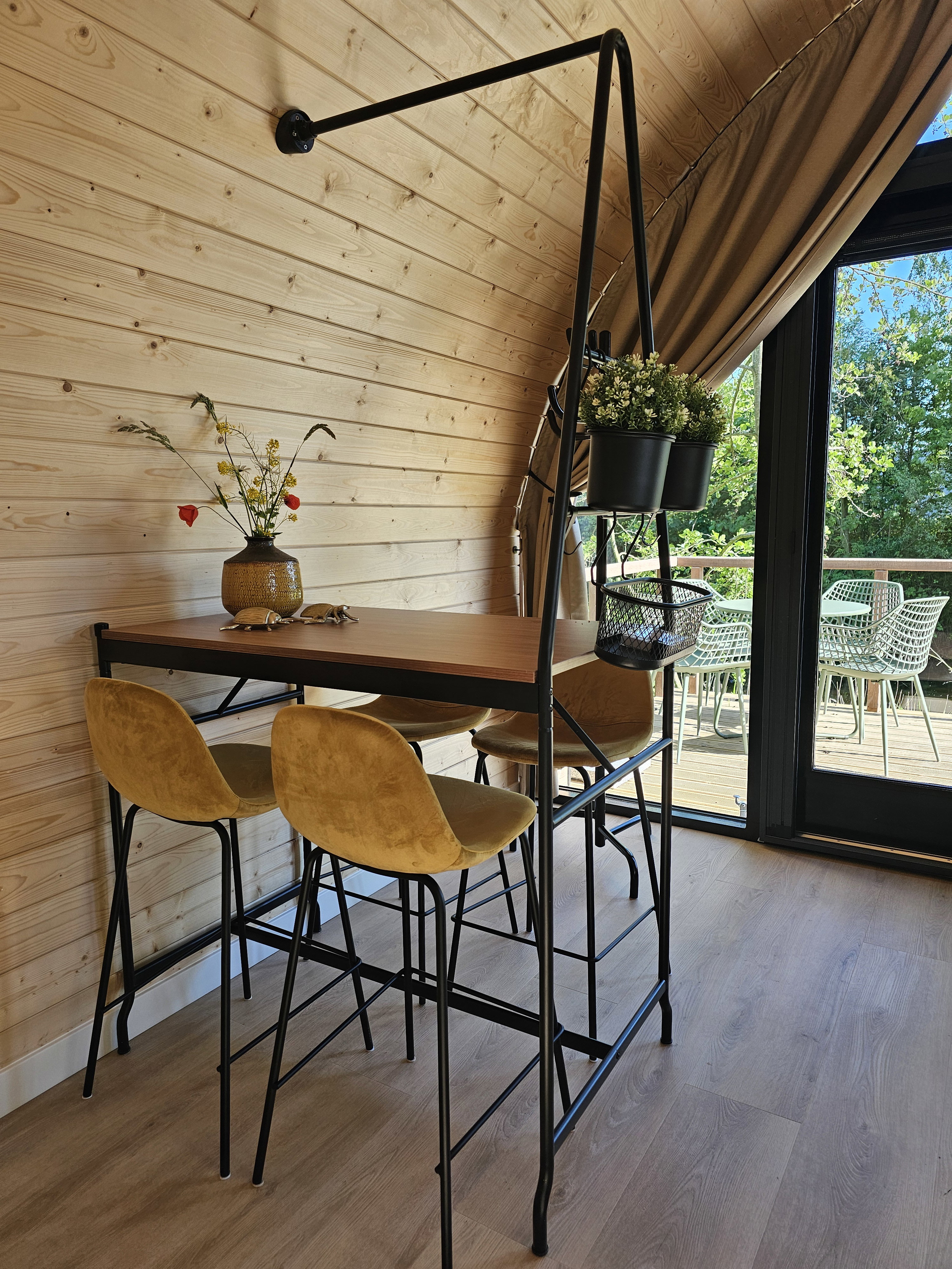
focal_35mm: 23
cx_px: 476
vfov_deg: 73.9
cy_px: 634
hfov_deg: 58.9
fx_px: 843
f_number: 1.7
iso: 64
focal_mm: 6.3
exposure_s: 1/180
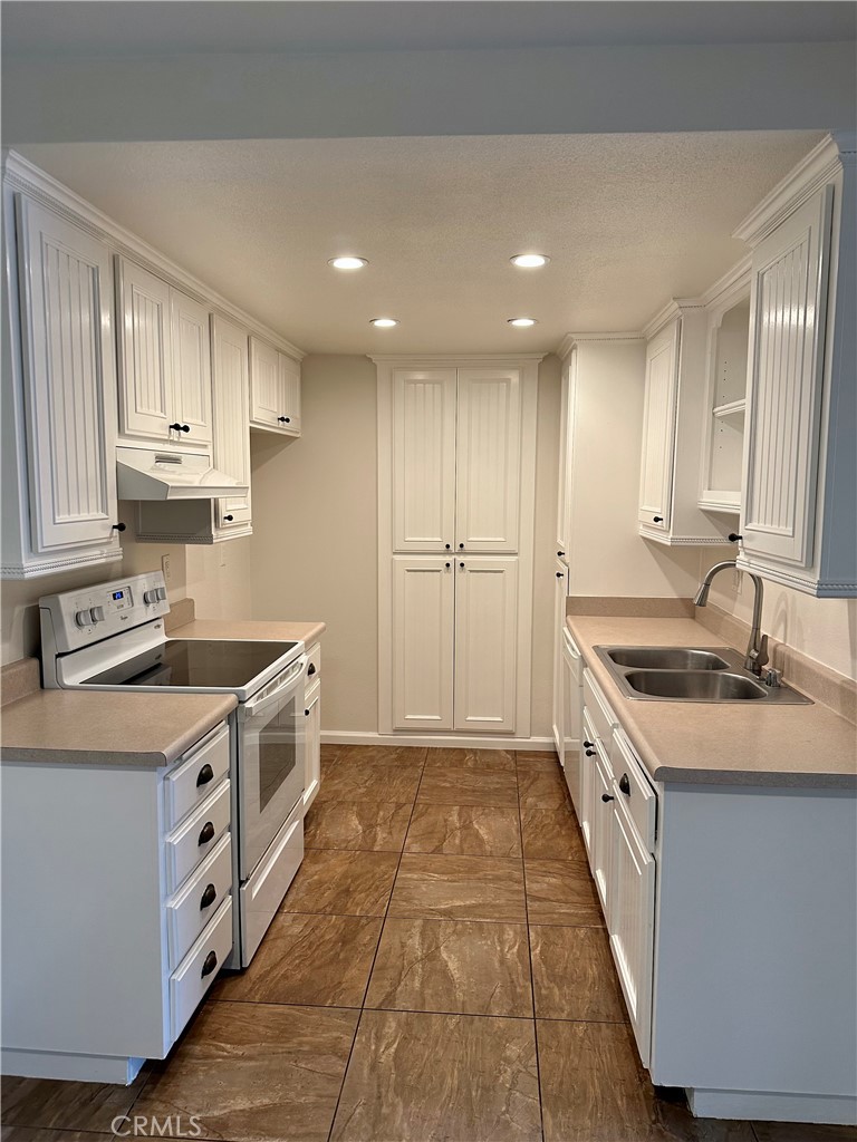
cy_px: 571
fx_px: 792
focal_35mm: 24
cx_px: 428
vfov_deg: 71.6
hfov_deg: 56.8
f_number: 1.78
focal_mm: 6.86
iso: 160
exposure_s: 1/120
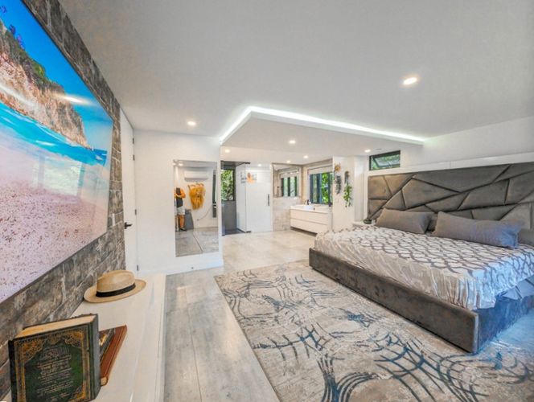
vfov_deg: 94.6
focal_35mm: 12
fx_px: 185
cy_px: 201
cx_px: 267
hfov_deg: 110.5
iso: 240
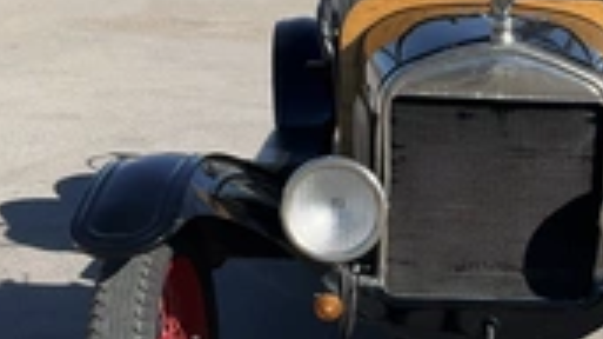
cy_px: 177
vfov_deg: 16.3
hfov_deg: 27.6
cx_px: 536
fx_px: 1183
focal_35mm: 74
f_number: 1.8
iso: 25
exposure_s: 1/1577
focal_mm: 3
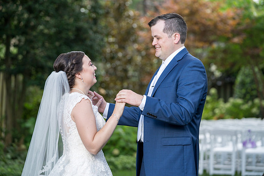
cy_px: 88
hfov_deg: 16.0
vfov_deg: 10.7
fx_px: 939
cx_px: 132
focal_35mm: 128
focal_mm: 128
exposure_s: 1/200
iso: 100
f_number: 4
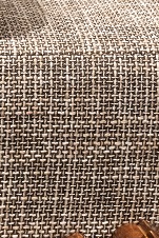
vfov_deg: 12.2
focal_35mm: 167
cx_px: -103
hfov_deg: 8.0
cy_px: 47
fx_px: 1105
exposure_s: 1/125
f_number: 5.6
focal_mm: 36
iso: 3200
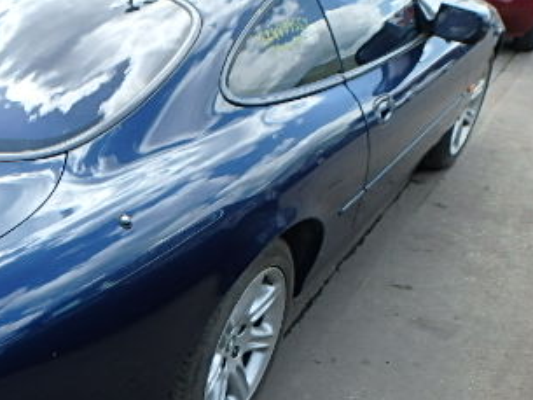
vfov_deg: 32.2
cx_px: 49
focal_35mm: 44
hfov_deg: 39.7
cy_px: 306
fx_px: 678
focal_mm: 3.7
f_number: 3.5
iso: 125
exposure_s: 1/320
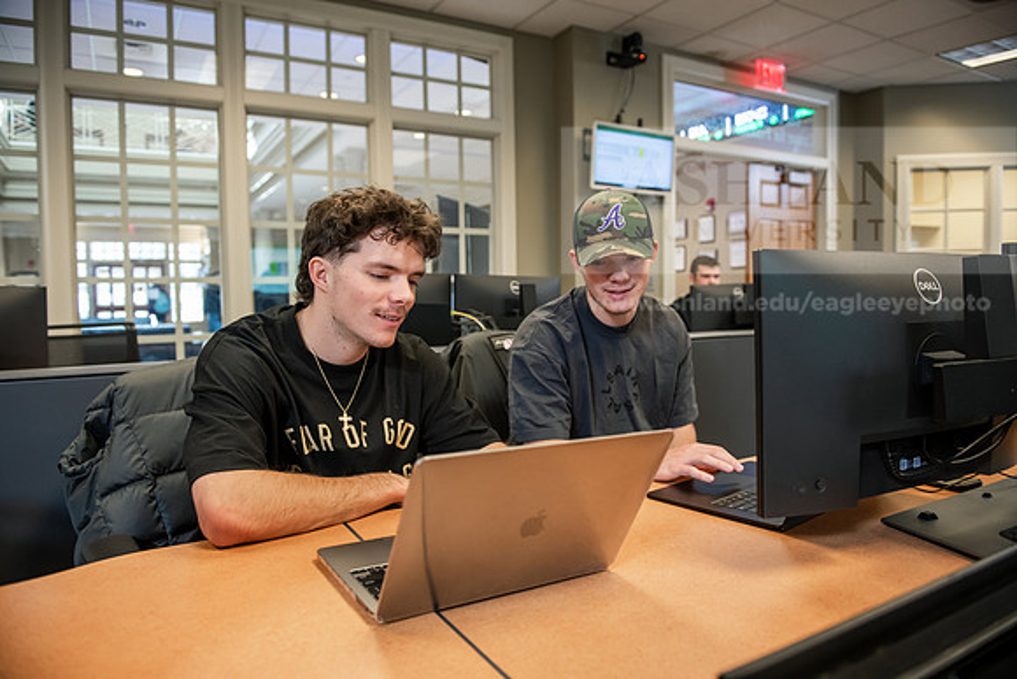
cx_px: 508
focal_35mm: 24
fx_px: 678
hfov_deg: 73.7
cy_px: 340
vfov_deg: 53.2
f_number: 3.2
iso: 1000
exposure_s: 1/125
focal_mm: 24
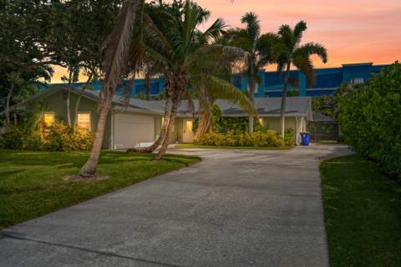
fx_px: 312
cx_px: 200
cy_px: 134
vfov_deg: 46.4
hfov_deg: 65.5
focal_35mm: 28
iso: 800
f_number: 7.1
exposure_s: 1/640
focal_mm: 28
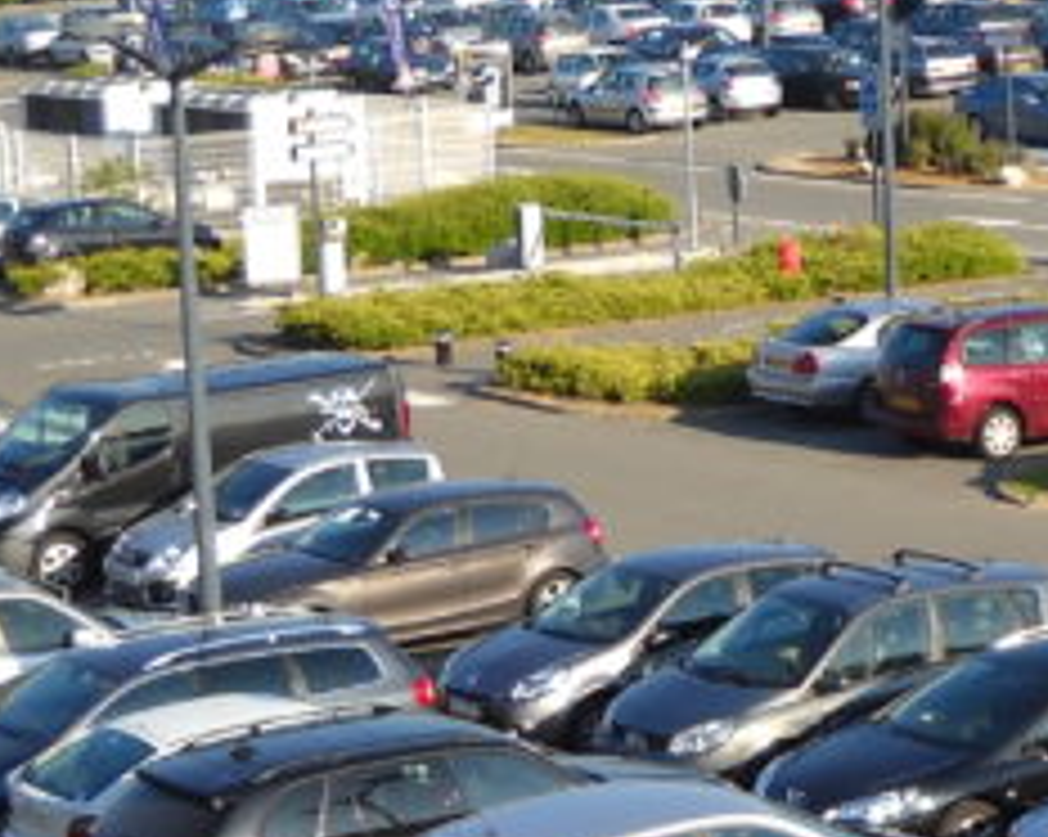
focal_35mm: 132
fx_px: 4091
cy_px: 508
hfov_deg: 14.3
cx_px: 1129
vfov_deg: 11.7
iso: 64
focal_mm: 6.72
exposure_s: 1/154
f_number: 5.5
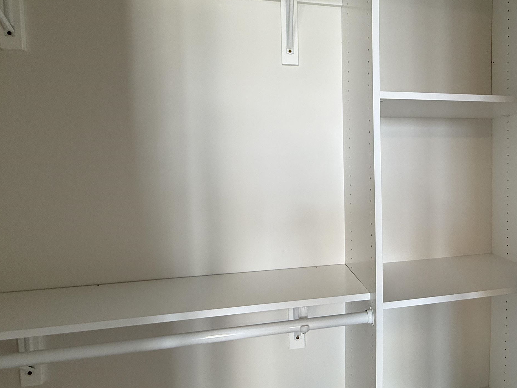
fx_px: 343
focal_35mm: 23
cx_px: 347
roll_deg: +1.0
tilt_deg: -2.8
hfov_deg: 71.6
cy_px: 182
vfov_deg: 58.8
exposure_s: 1/120
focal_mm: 2.22
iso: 160
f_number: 2.2
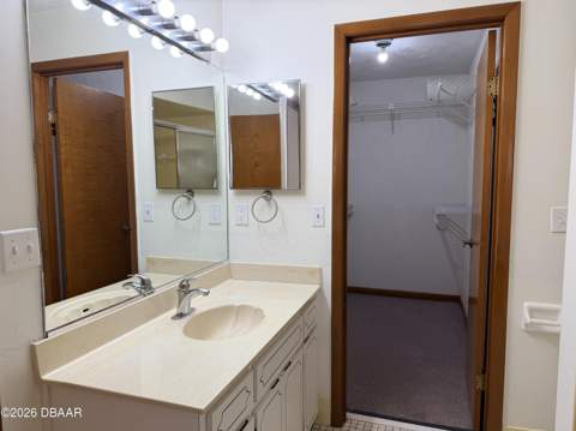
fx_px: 399
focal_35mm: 24
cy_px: 216
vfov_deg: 56.7
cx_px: 288
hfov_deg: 71.7
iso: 100
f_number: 1.78
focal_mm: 6.76
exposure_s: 1/172
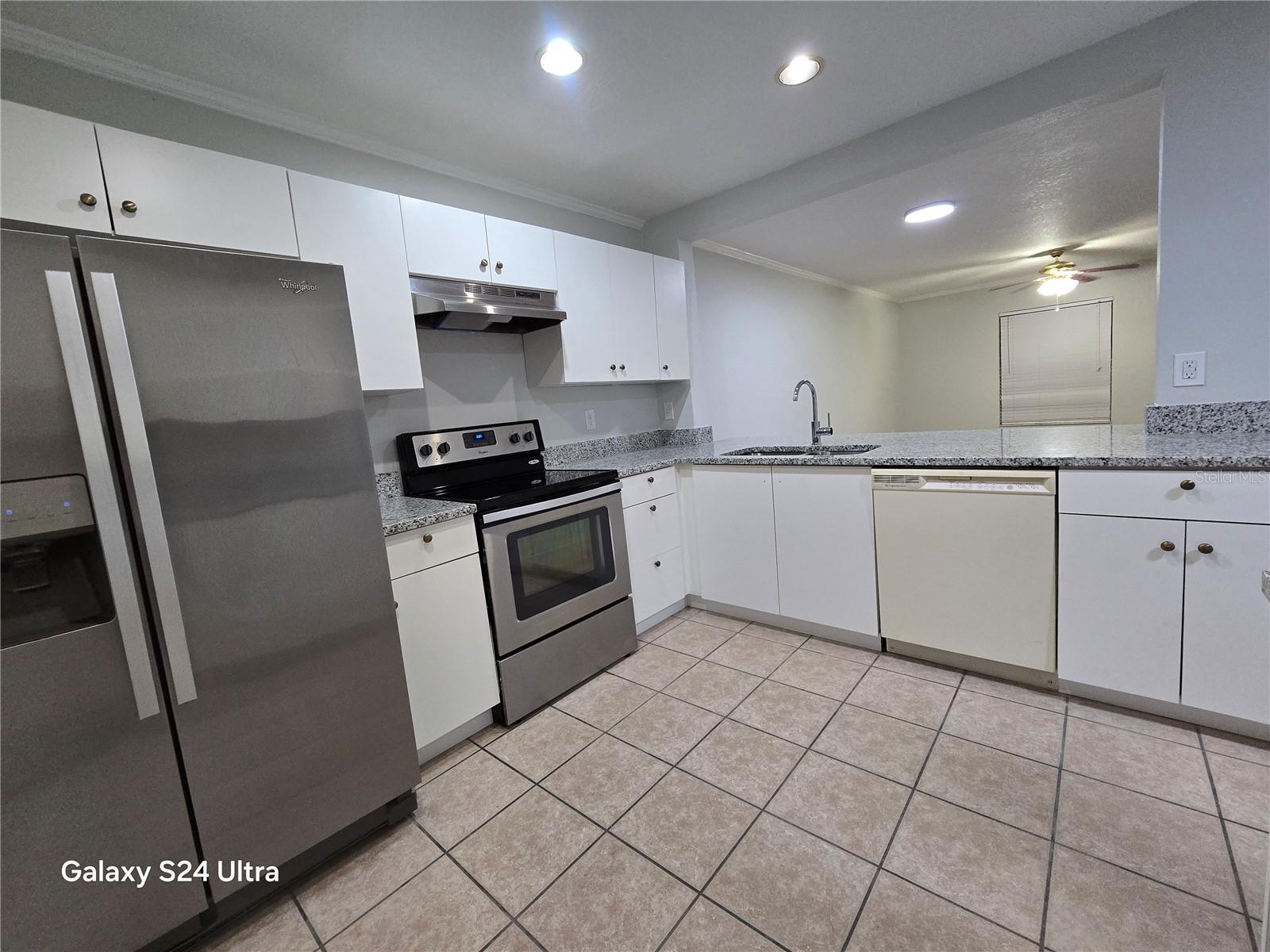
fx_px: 477
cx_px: 635
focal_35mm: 13
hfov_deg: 106.2
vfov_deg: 89.9
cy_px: 476
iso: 400
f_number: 2.2
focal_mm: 2.2
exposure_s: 1/60
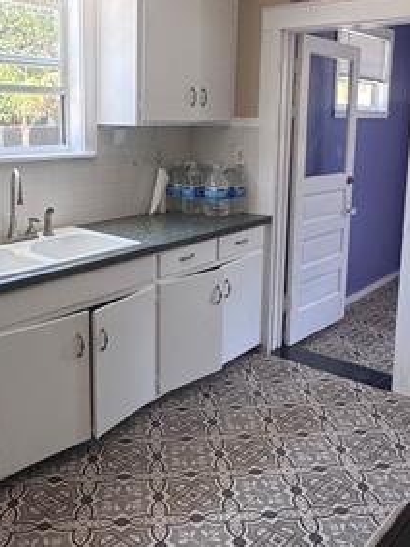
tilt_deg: -8.8
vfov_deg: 48.6
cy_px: 213
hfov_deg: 37.7
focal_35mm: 38
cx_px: 197
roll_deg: -0.2
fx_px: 601
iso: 125
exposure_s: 1/99
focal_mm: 2.22
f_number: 2.2
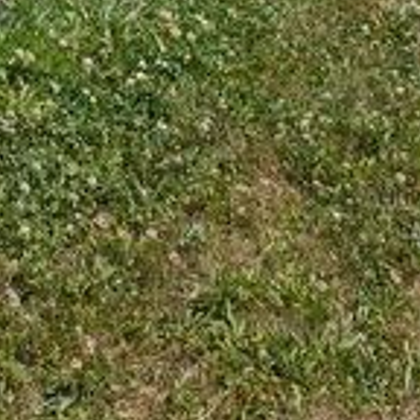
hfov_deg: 14.6
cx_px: -155
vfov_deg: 11.9
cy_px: -648
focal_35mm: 113
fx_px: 1551
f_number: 1.8
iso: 100
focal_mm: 5.56
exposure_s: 1/2384
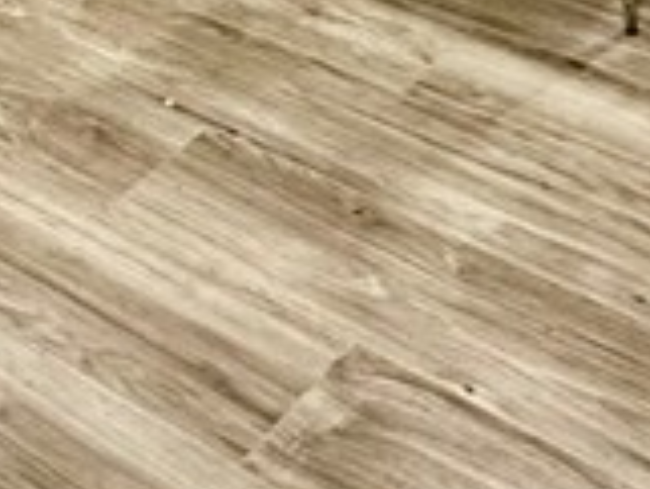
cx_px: 182
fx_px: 1672
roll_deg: +2.6
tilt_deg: +1.9
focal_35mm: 89
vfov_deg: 11.2
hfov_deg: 21.8
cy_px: -938
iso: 200
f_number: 2.2
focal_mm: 2.22
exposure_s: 1/60
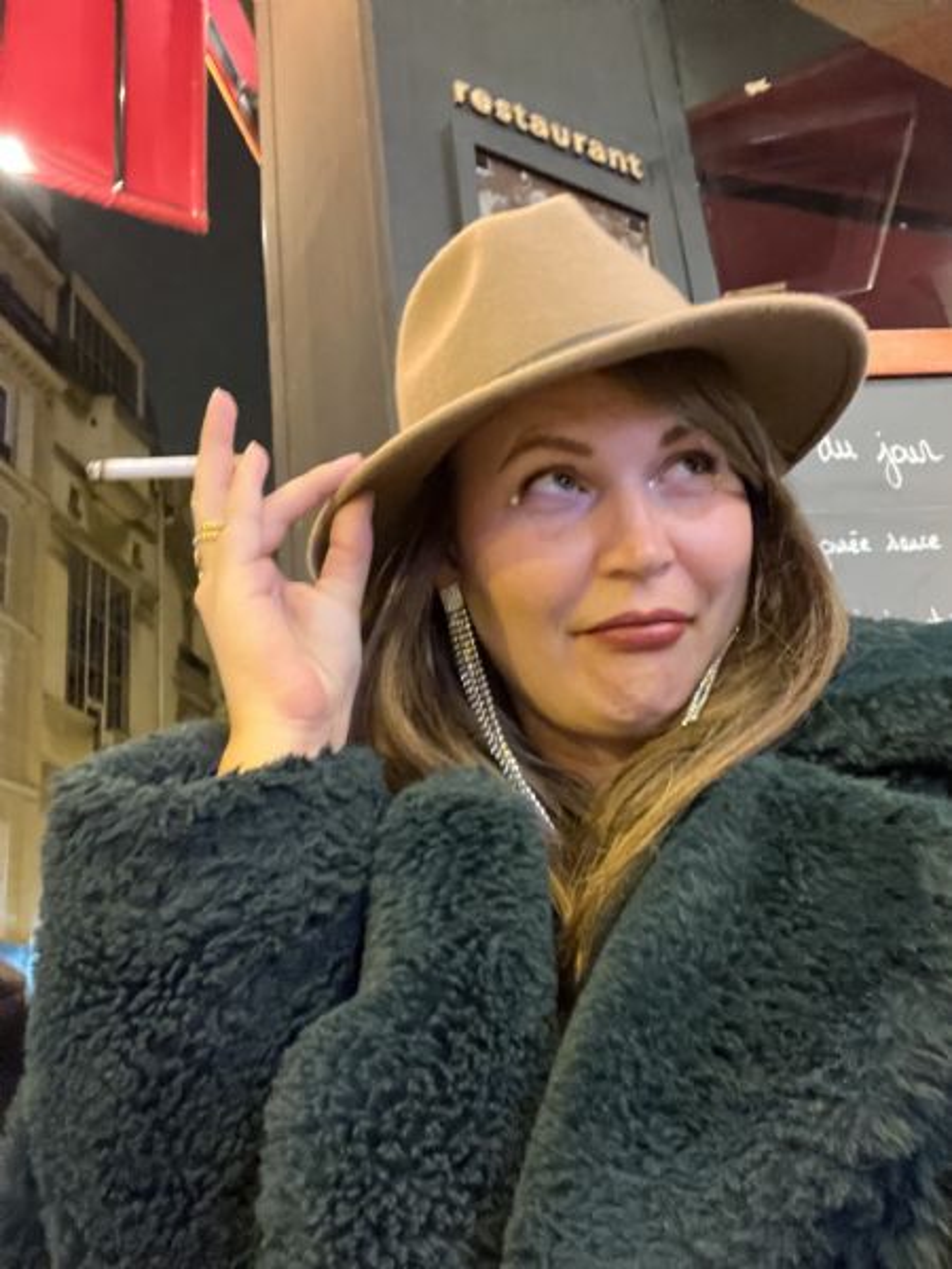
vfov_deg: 60.0
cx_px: 476
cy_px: 634
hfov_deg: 46.8
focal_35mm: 30
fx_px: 1100
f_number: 2.2
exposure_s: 1/17
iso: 1000
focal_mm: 2.71
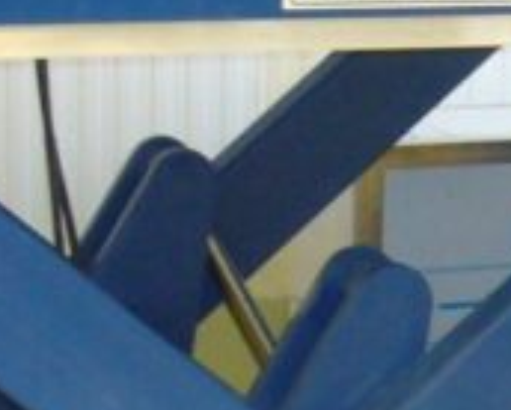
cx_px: 458
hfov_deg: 9.5
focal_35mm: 203
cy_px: 389
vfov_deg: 7.6
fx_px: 3074
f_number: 2.8
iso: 160
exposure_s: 1/30
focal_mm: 5.8
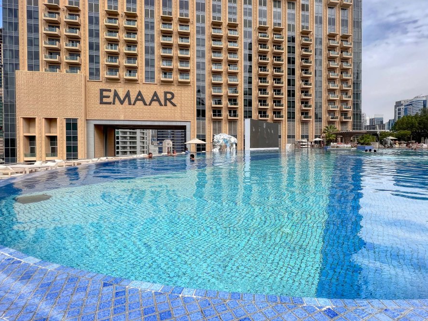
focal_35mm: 15
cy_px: 164
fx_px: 186
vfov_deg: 81.8
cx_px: 243
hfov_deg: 97.5
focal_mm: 1.6
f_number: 1.8
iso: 32
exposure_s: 1/1107
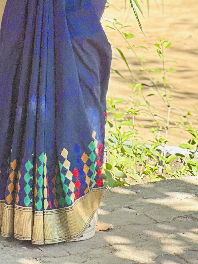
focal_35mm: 218
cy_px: -106
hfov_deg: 6.8
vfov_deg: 8.9
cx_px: 24
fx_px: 1663
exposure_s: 1/121
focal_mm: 9
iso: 64
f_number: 2.8
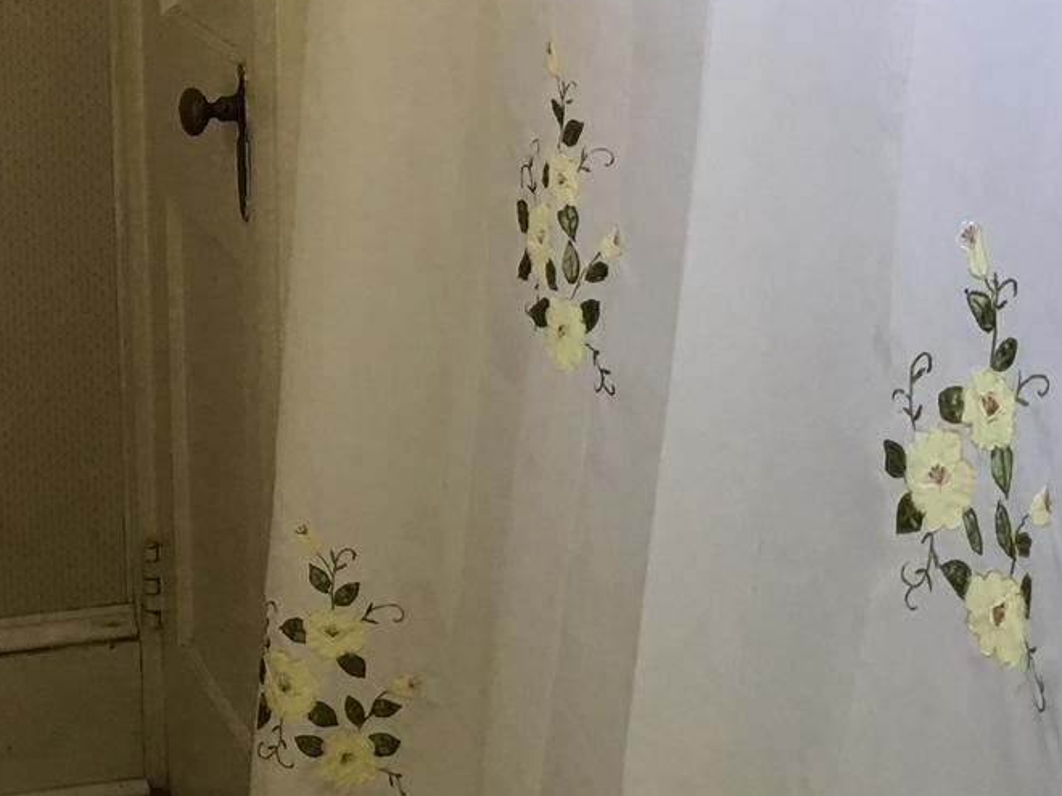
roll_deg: +3.2
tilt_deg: -15.4
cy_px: 363
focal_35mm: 90
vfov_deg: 16.4
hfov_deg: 20.9
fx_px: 2761
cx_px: -50
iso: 40
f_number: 2.2
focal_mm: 4.15
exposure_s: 1/15
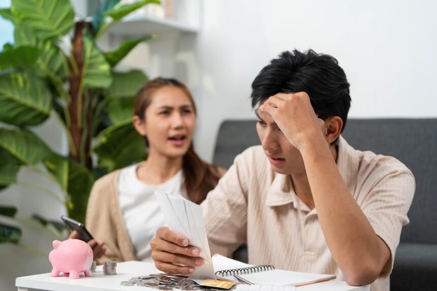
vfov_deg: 19.4
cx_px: 218
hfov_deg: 28.8
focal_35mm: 70
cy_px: 146
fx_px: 850
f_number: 2.8
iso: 1600
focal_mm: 70
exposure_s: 1/640
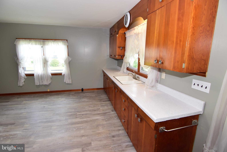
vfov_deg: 72.2
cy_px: 76
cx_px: 114
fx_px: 104
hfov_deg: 94.9
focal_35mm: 16
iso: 500
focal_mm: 11
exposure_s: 1/60
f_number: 5.6
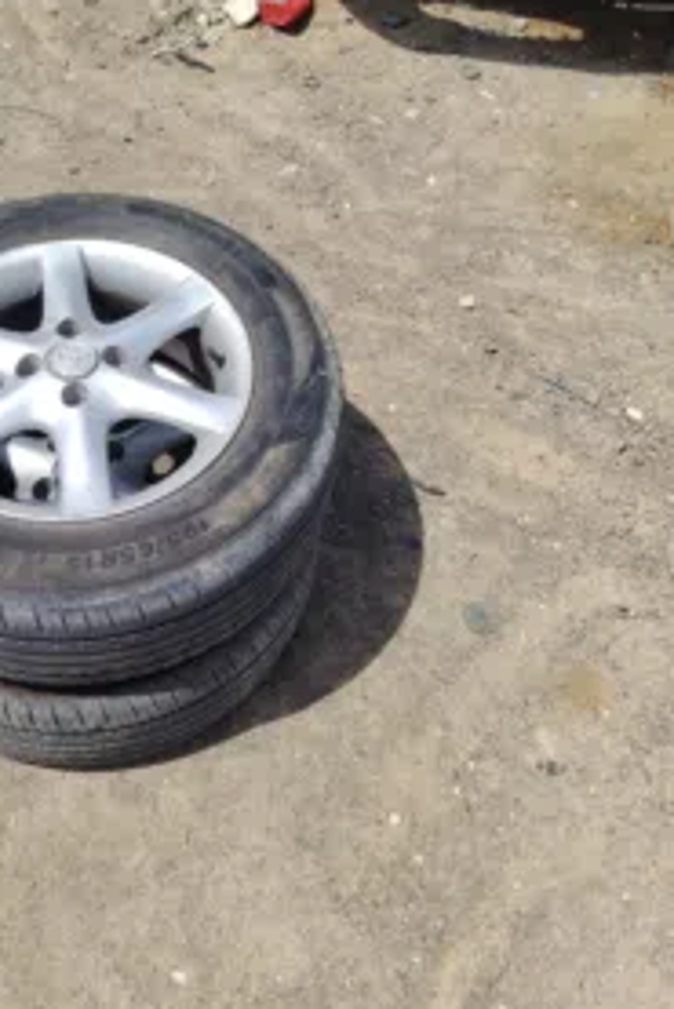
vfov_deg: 52.4
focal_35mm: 36
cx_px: 157
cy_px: 361
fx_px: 1010
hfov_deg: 35.9
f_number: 1.75
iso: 100
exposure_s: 1/1073
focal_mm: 5.25
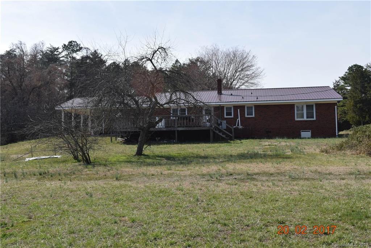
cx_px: 186
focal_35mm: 36
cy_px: 124
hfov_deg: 53.1
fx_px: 371
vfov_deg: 36.9
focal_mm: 24
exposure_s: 1/200
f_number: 10
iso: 100
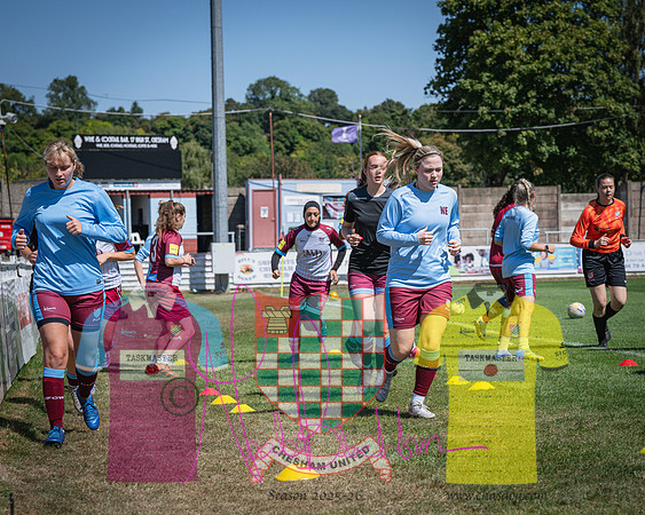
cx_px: 409
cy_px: 306
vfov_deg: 17.9
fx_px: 1639
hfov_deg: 22.2
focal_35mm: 86
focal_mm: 64
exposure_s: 1/2500
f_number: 4
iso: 200
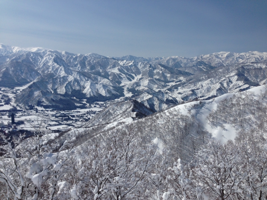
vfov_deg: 42.9
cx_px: 134
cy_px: 100
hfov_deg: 55.4
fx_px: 255
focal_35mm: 33
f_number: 2.4
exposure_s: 1/6803
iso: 50
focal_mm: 4.12
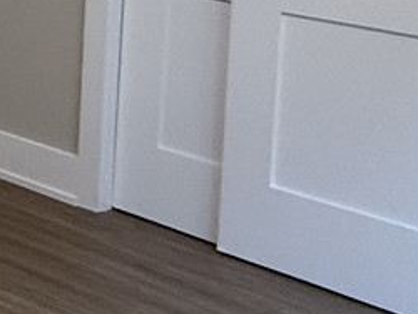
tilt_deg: -3.5
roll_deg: -0.6
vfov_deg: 15.7
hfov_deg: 14.7
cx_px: -579
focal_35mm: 86
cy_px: -172
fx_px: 1039
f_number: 2.2
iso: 200
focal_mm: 2.22
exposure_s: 1/60
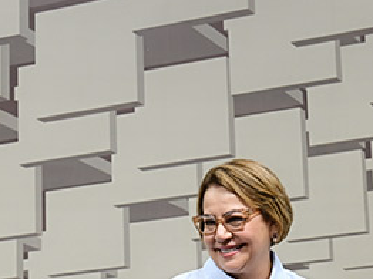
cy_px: 400
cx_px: 152
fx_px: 3122
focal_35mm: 290
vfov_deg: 5.1
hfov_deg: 6.8
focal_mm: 92
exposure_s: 1/200
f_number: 2.8
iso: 1250
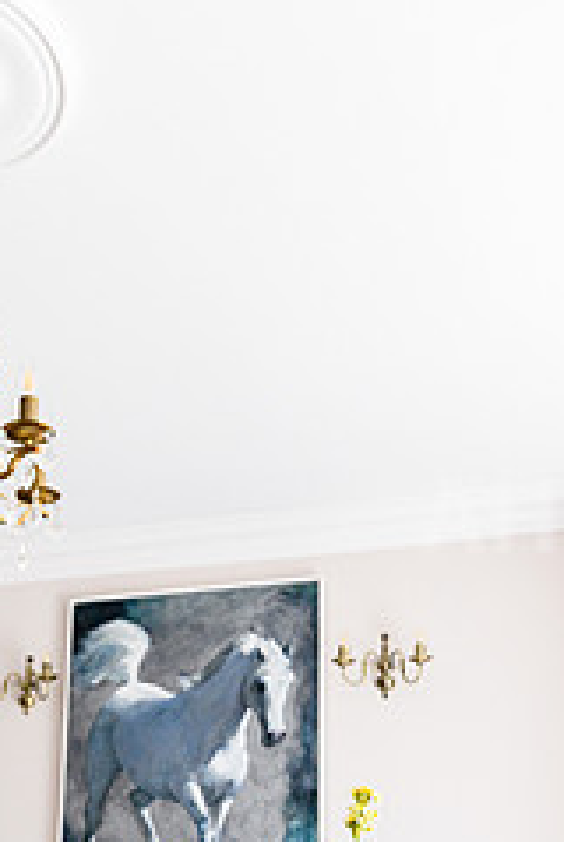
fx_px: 1101
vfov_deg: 39.0
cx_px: 173
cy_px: 754
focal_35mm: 47
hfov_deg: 28.5
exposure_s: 1/1000
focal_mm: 25
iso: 500
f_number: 3.5
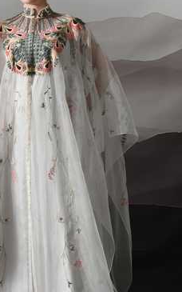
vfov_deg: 15.8
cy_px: 150
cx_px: 43
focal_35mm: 132
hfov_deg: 9.9
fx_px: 1048
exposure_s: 1/160
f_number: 8
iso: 250
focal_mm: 90
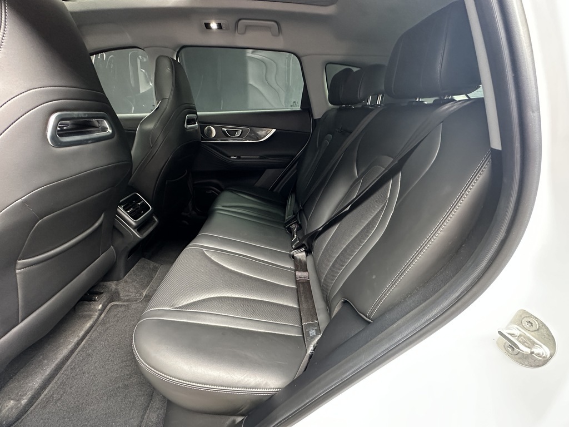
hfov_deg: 102.1
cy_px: 214
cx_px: 284
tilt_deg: -23.6
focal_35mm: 14
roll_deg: -1.7
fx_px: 230
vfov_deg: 85.7
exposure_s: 1/60
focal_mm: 2.22
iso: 640
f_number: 2.2
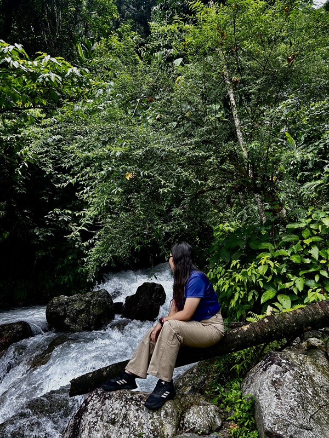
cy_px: 219
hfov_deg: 53.1
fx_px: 329
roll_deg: +2.4
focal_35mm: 26
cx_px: 164
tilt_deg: +9.1
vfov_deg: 67.3
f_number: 1.5
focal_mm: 5.7
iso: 50
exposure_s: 1/575
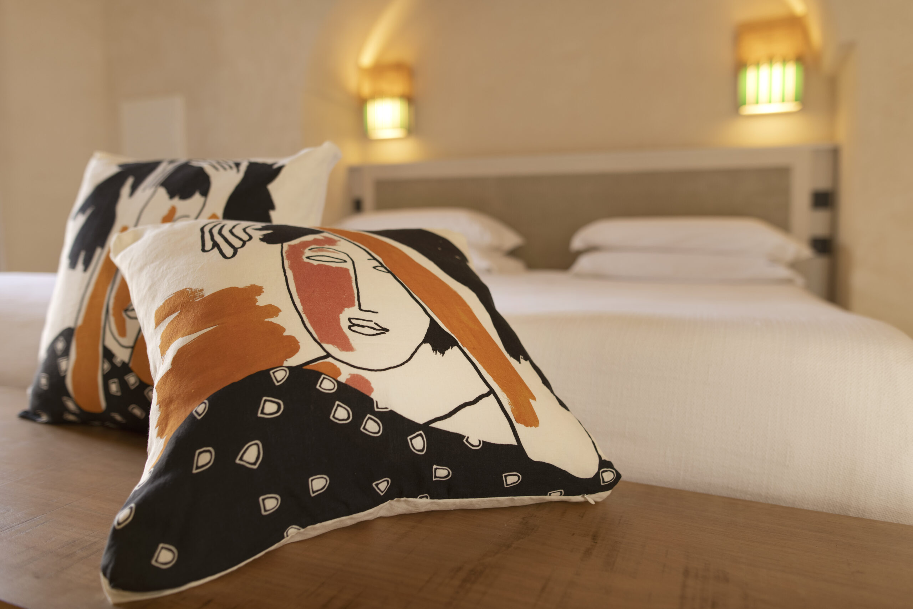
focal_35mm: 24
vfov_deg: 53.1
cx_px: 456
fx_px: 609
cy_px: 304
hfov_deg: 73.7
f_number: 2.2
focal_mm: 24
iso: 200
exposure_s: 1/80
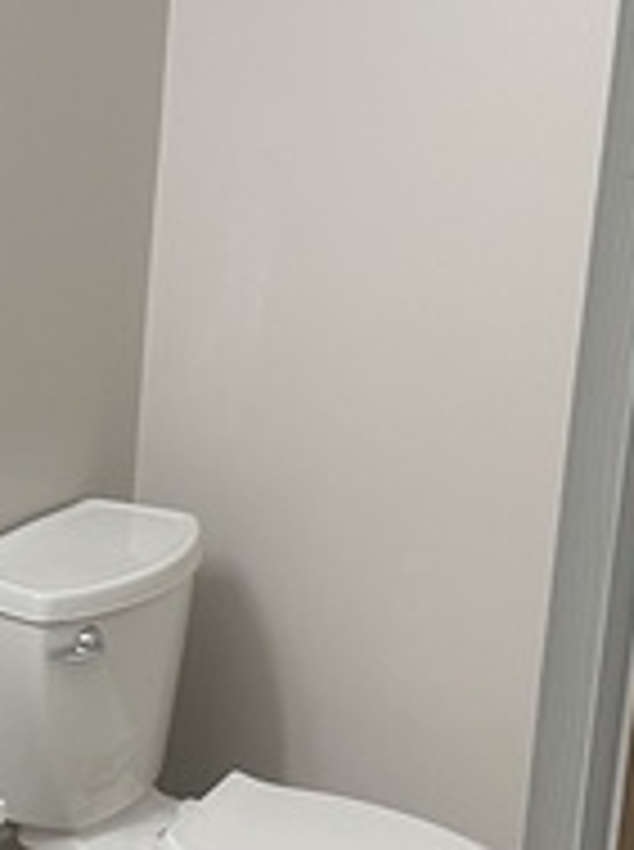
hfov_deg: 15.6
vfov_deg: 21.3
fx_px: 2254
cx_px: -58
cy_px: 456
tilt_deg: -14.9
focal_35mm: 92
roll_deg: -1.5
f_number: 1.8
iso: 80
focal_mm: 4.25
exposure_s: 1/60
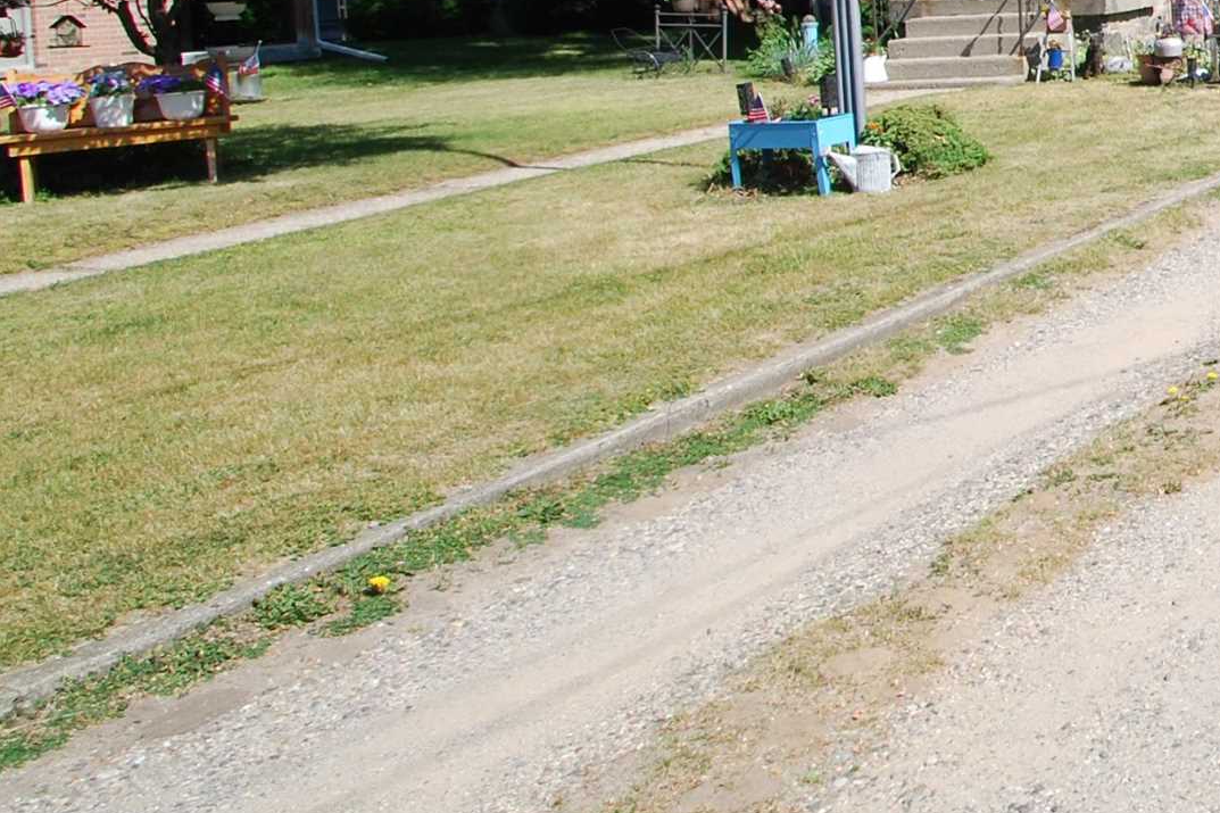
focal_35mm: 43
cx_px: 1563
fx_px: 1457
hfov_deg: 33.8
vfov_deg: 29.0
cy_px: -13
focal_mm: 10
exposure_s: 1/200
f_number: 7.1
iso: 100
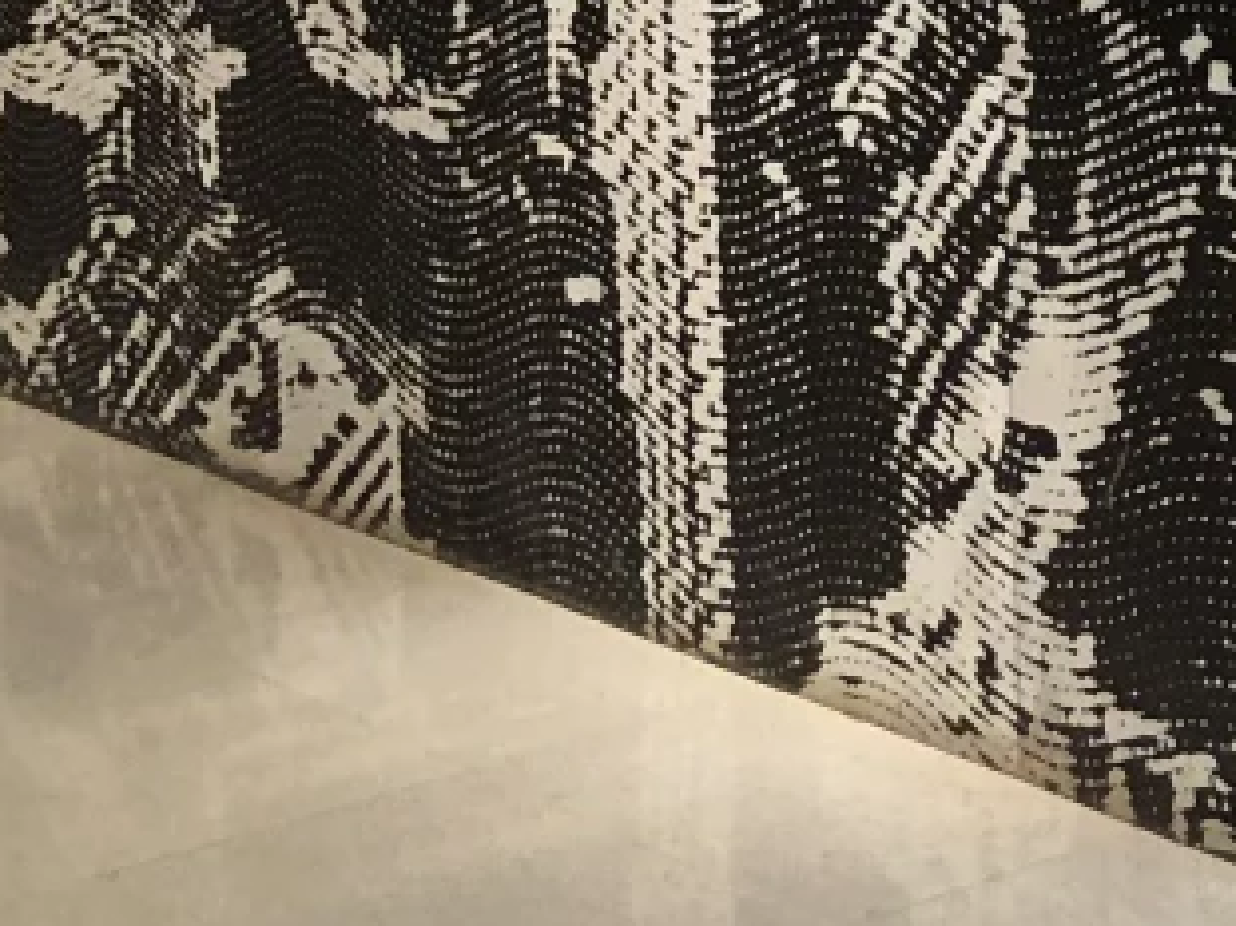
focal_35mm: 108
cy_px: -715
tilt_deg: +3.2
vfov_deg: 12.6
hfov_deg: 16.3
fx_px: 3855
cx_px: 1967
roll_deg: +2.6
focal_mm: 4
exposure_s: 1/20
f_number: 1.8
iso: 40
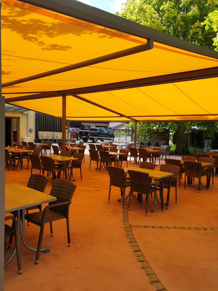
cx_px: 109
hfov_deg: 53.1
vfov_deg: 67.3
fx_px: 218
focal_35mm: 26
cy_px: 146
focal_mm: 4.3
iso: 50
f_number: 2.4
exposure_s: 1/515
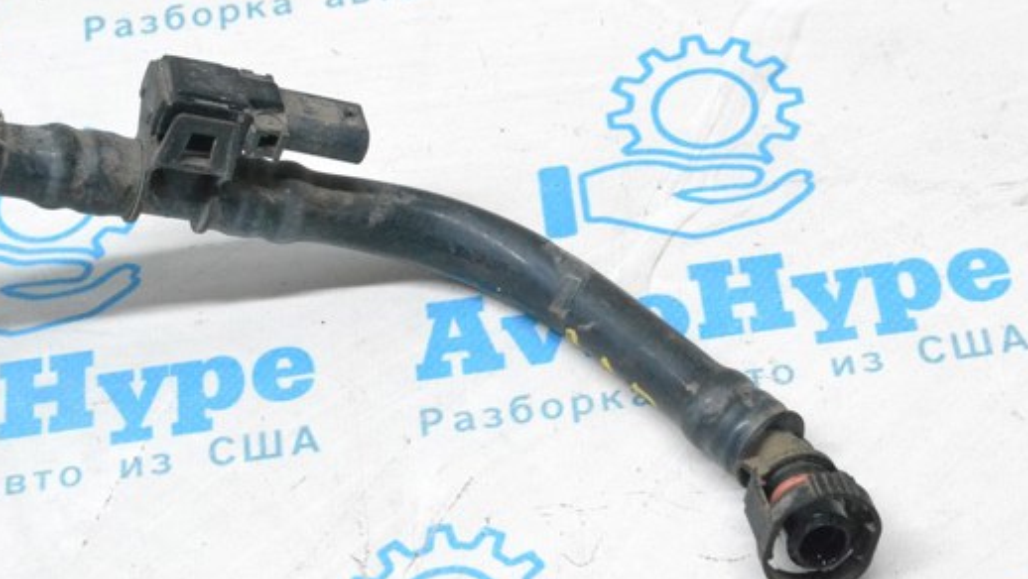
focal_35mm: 107
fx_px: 2909
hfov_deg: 20.0
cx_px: 623
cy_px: 258
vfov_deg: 11.4
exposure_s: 1/160
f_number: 9
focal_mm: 55
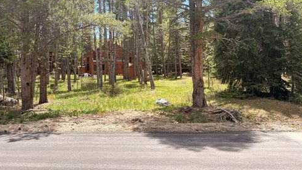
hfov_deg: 66.0
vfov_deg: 40.1
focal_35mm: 29
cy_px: 69
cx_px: 149
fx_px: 232
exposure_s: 1/1155
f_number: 1.6
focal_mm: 5.96
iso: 50
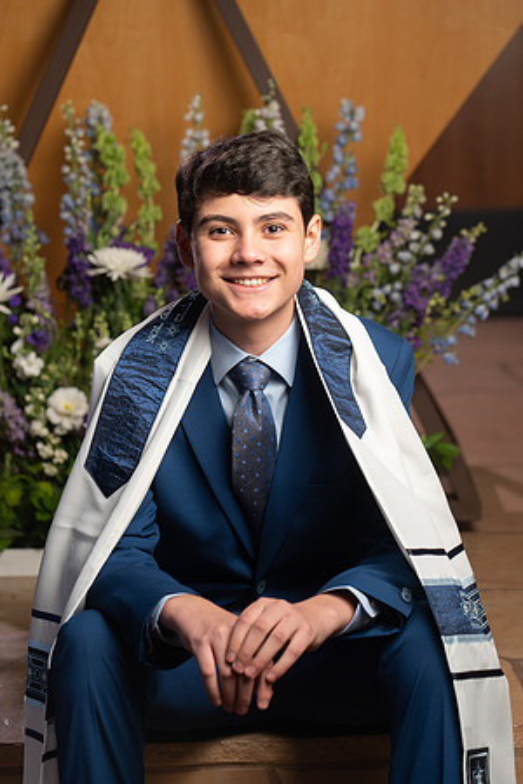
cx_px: 262
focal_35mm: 105
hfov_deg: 13.0
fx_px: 2288
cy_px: 392
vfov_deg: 19.5
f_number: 4
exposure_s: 1/250
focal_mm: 105
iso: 500
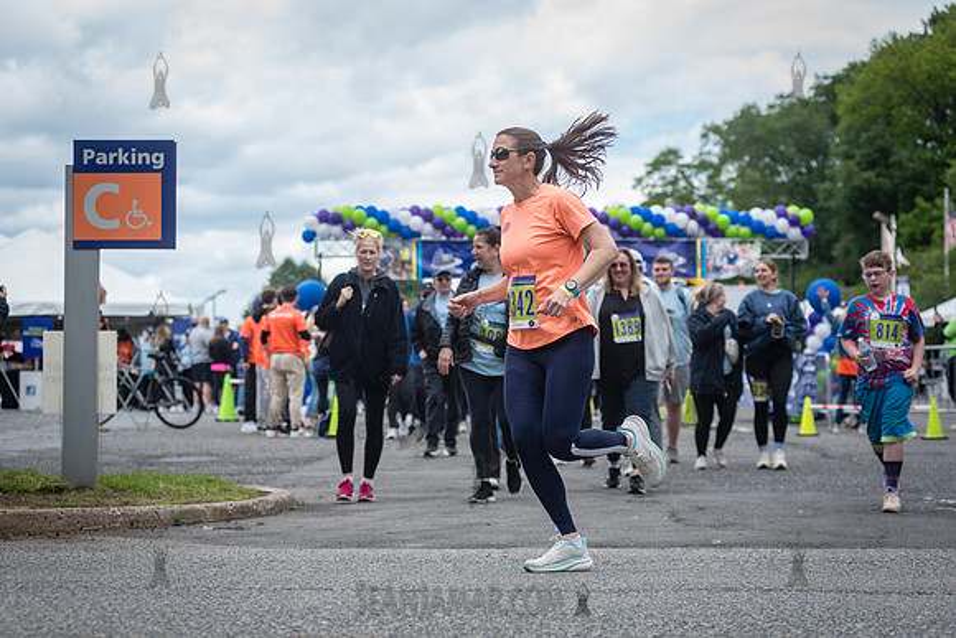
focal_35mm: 81
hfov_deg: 25.0
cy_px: 319
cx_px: 478
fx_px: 2157
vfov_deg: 16.8
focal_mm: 80
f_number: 4
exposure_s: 1/1250
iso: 400
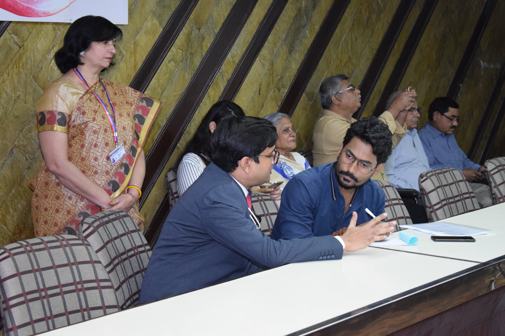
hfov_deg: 24.6
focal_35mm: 82
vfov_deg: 16.6
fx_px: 1157
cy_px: 168
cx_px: 252
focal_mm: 55
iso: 4500
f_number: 5.6
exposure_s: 1/60
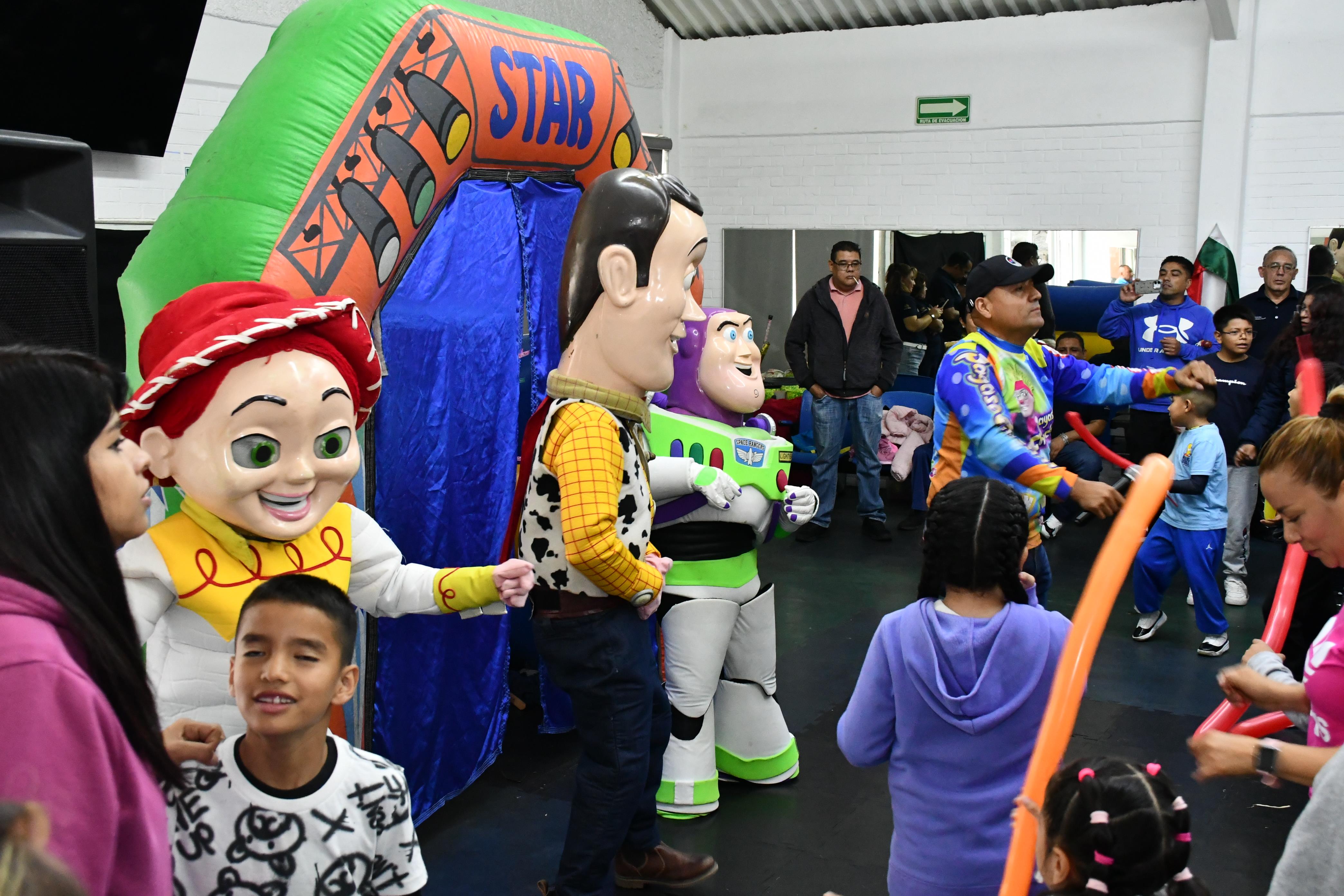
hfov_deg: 49.6
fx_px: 1456
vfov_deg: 34.2
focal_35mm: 39
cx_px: 672
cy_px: 448
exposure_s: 1/100
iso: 4000
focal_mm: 26
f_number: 7.1
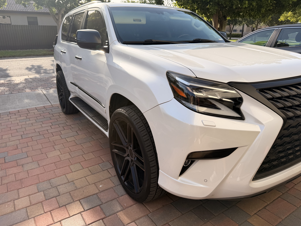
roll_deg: -1.2
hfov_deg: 69.4
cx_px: 150
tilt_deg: -19.5
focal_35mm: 25
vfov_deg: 54.9
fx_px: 217
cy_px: 110
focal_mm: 6.76
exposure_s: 1/2445
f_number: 1.78
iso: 80
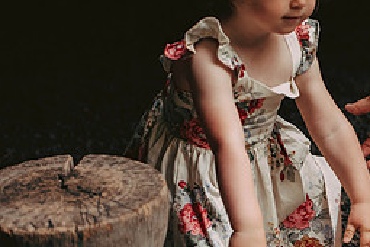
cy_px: 137
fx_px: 1870
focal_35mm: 182
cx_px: 396
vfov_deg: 7.5
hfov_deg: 11.2
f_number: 2.8
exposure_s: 1/400
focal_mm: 80
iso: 640
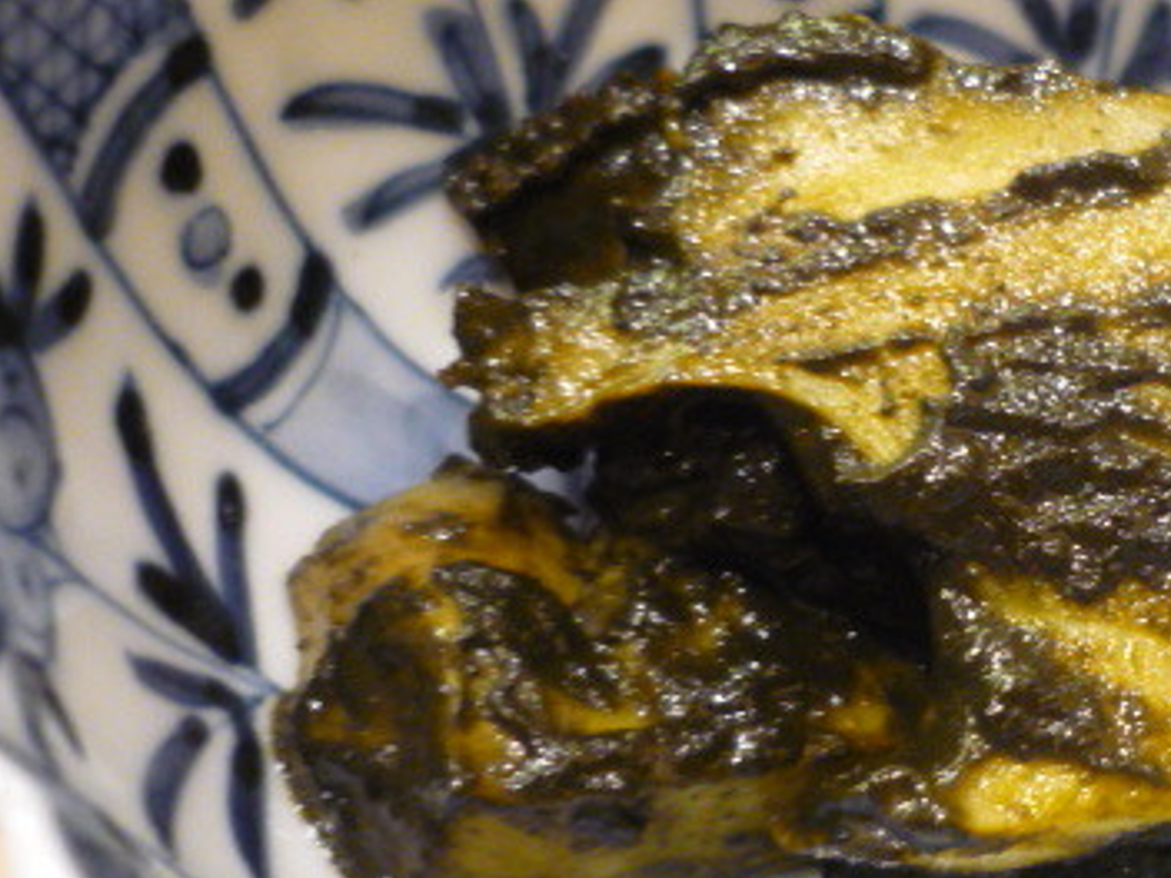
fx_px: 2030
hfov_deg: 31.1
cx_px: 998
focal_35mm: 60
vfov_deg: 24.4
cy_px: 529
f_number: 2.8
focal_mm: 5.5
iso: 400
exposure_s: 1/8
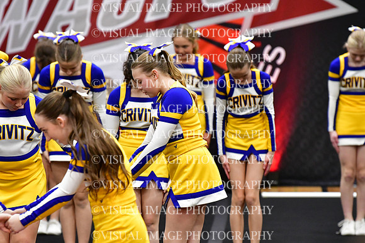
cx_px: 182
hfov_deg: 6.9
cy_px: 122
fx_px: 3042
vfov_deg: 4.6
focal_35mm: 300
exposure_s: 1/500
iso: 5000
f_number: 3.5
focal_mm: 200
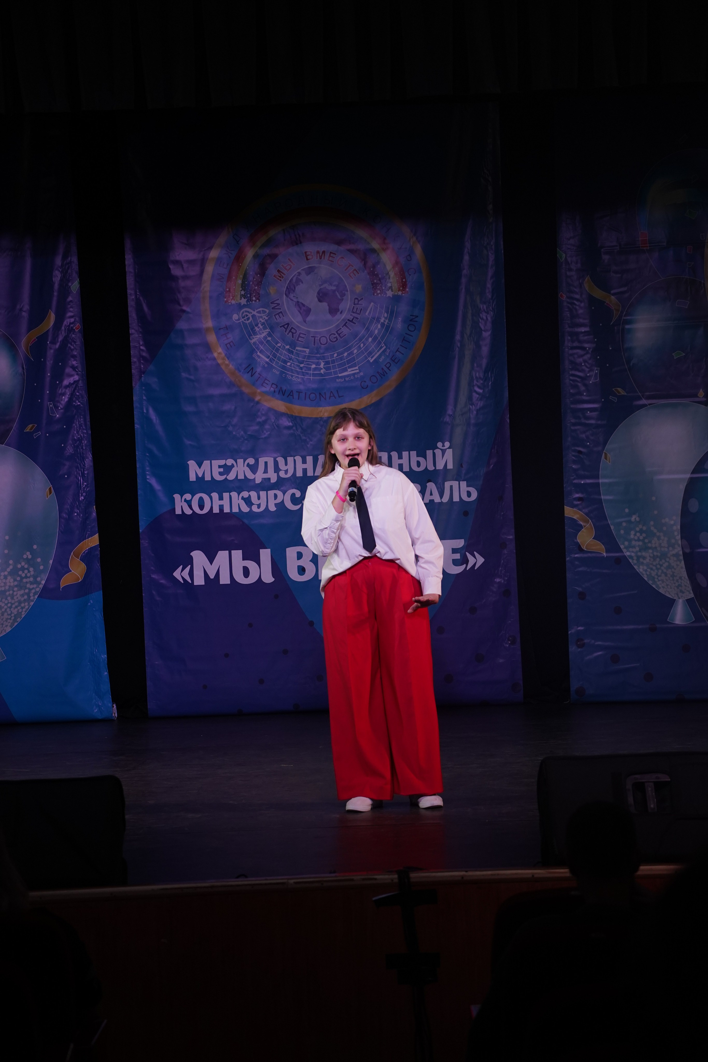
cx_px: 354
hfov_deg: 12.9
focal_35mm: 106
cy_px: 531
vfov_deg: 19.3
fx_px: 3127
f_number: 5.6
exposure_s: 1/250
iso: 1600
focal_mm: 106
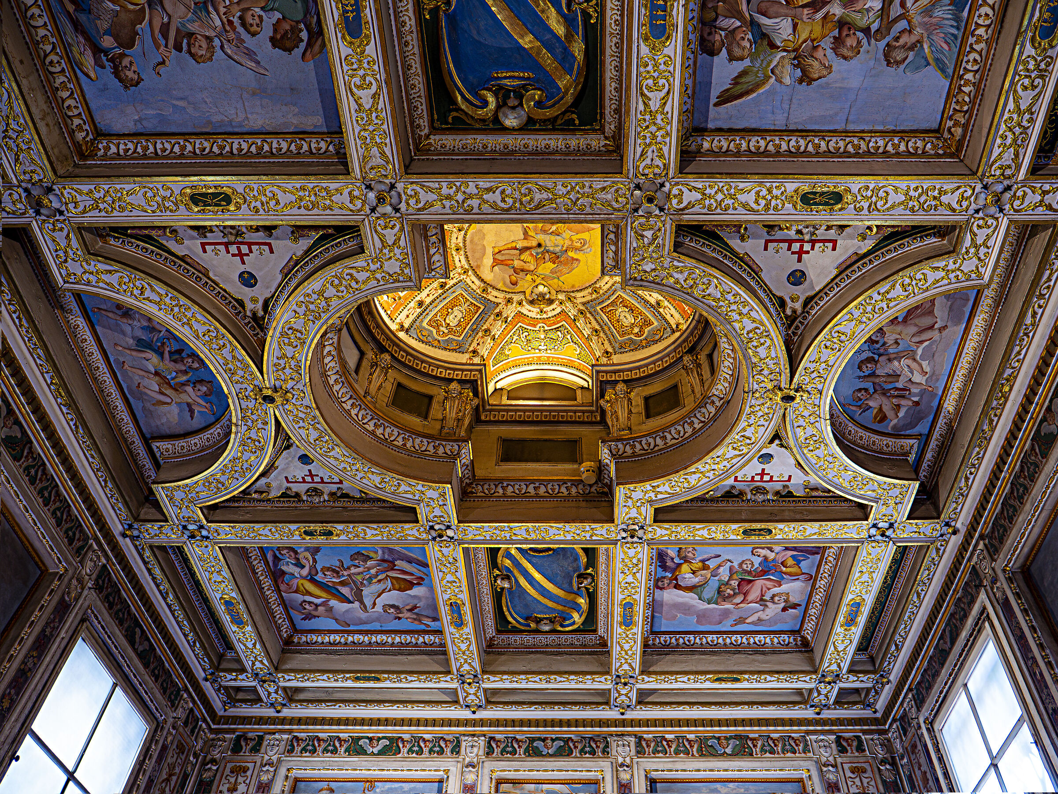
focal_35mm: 24
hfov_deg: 71.6
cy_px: 397
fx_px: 734
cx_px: 529
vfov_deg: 56.8
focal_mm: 12
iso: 200
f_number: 2.8
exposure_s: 1/15
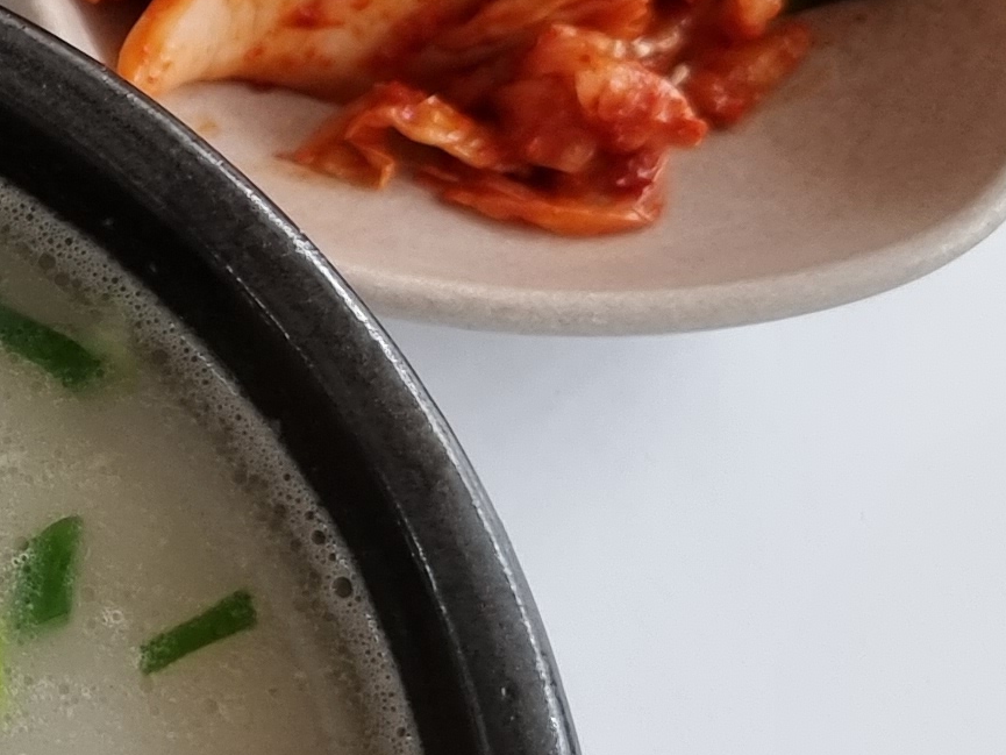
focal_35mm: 111
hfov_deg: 16.0
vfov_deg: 13.3
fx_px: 3226
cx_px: -565
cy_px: 448
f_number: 1.8
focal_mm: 6.7
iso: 160
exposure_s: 1/120
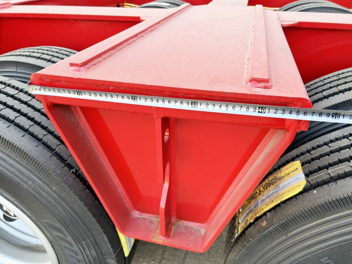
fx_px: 264
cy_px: 132
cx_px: 176
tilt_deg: -30.6
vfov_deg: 53.0
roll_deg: +2.4
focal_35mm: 26
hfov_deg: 67.3
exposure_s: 1/329
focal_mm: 5.7
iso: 50
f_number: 1.5
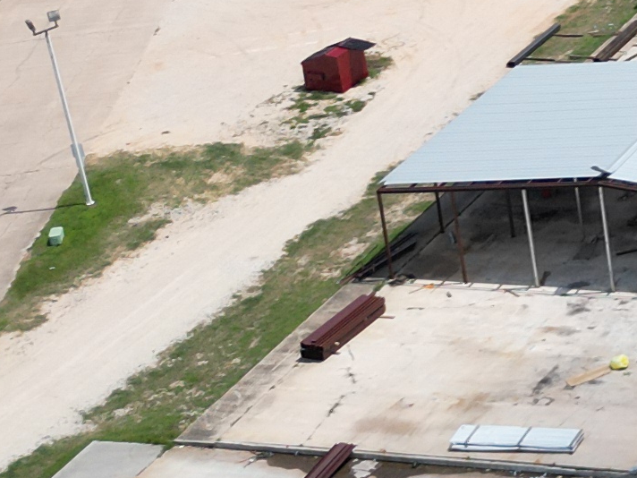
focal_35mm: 136
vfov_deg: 10.7
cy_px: -105
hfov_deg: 12.5
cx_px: 1320
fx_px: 2503
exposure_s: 1/5000
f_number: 1.7
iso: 130
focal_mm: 6.72
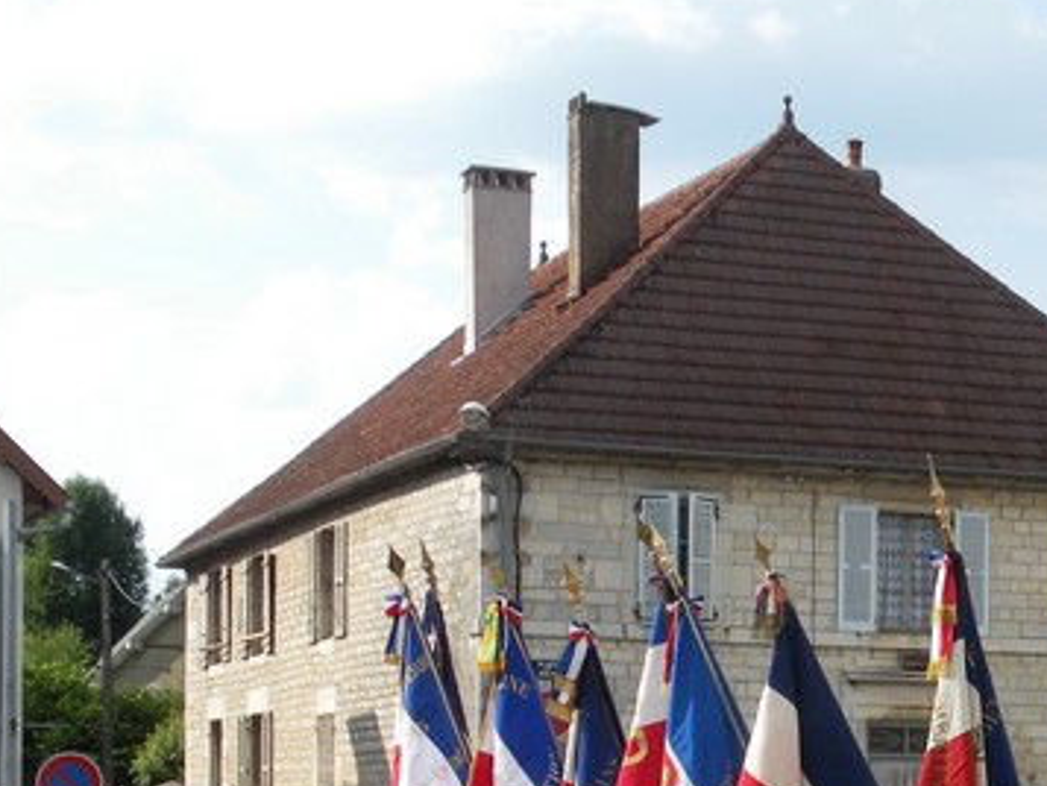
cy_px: 745
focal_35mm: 94
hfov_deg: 20.0
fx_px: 2844
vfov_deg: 15.5
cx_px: 1132
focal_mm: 7.4
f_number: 5.6
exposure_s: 1/261
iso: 64
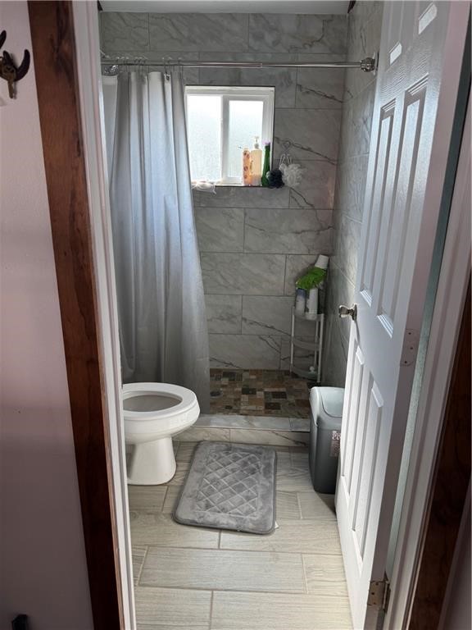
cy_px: 315
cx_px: 236
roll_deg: -2.3
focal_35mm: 24
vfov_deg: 71.6
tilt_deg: -14.7
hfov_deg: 56.8
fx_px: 436
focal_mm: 6.76
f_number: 1.78
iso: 64
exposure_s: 1/121
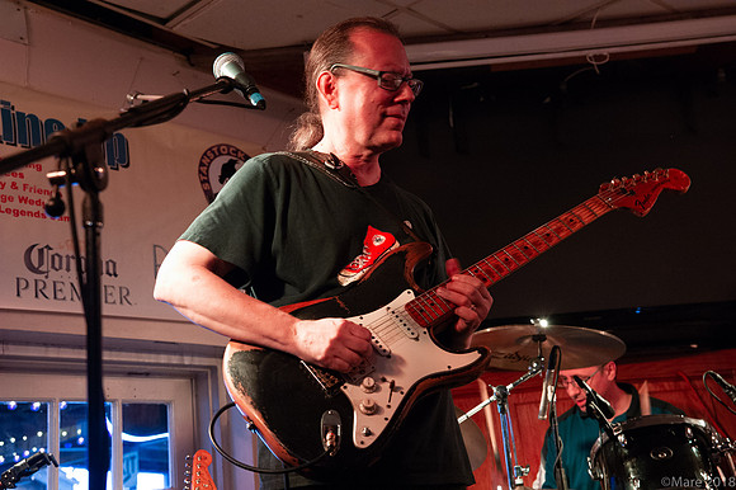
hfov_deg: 39.6
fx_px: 1022
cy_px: 245
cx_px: 368
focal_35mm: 50
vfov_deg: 27.0
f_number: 6.3
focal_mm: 50
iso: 6400
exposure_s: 1/40
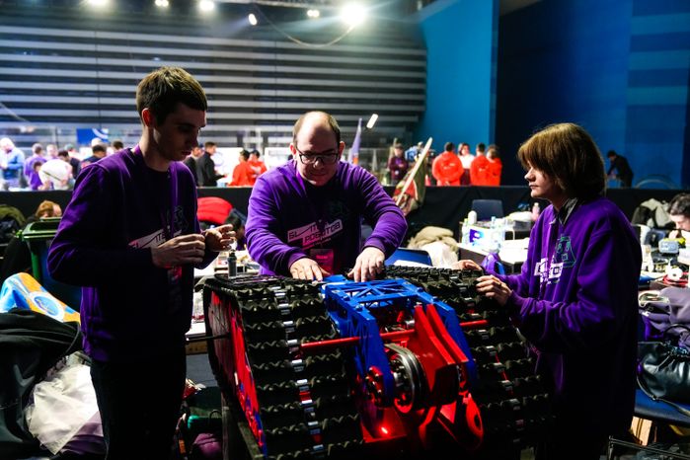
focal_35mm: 30
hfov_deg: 61.9
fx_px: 575
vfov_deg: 43.6
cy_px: 230
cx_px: 345
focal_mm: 30
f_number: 2.8
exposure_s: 1/200
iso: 2500
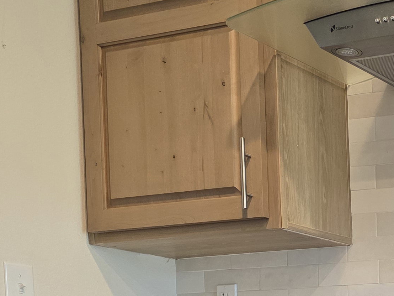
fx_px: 945
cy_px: 437
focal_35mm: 83
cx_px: 573
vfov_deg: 16.3
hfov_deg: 20.5
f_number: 1.7
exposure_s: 1/120
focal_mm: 6.3
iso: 250
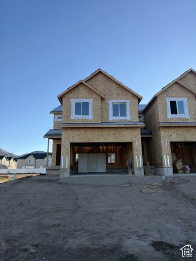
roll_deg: +1.3
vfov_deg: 71.6
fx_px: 181
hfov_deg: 56.8
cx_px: 98
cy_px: 130
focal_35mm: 24
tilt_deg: +12.9
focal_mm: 6.93
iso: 64
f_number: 1.8
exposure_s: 1/1795
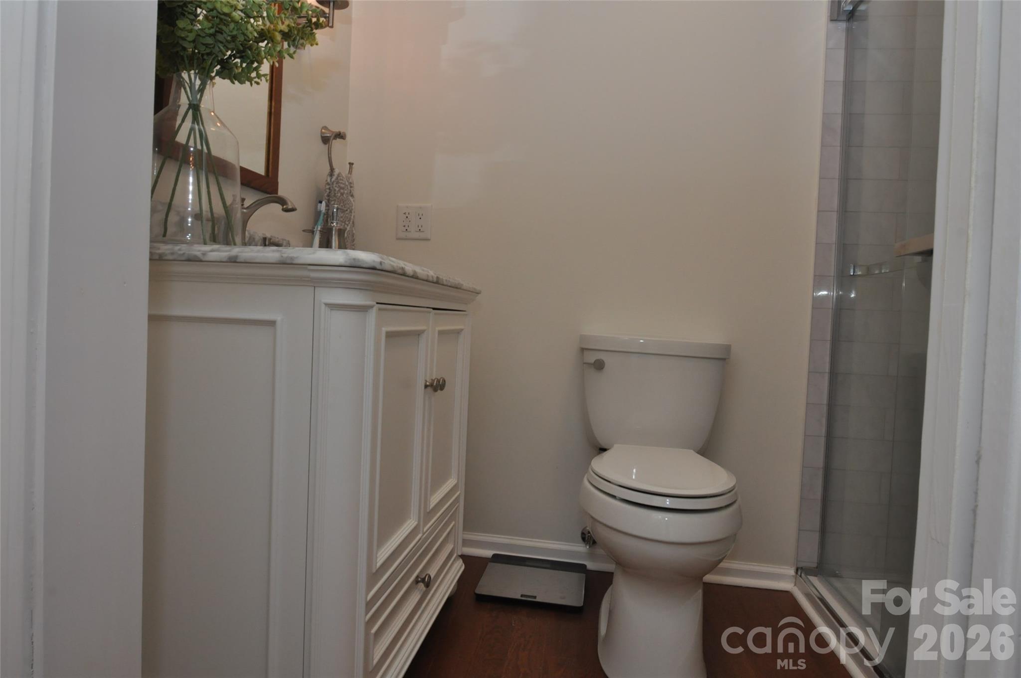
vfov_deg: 59.4
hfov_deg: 81.3
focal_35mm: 21
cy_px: 339
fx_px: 595
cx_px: 510
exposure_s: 1/60
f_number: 5.6
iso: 800
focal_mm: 14
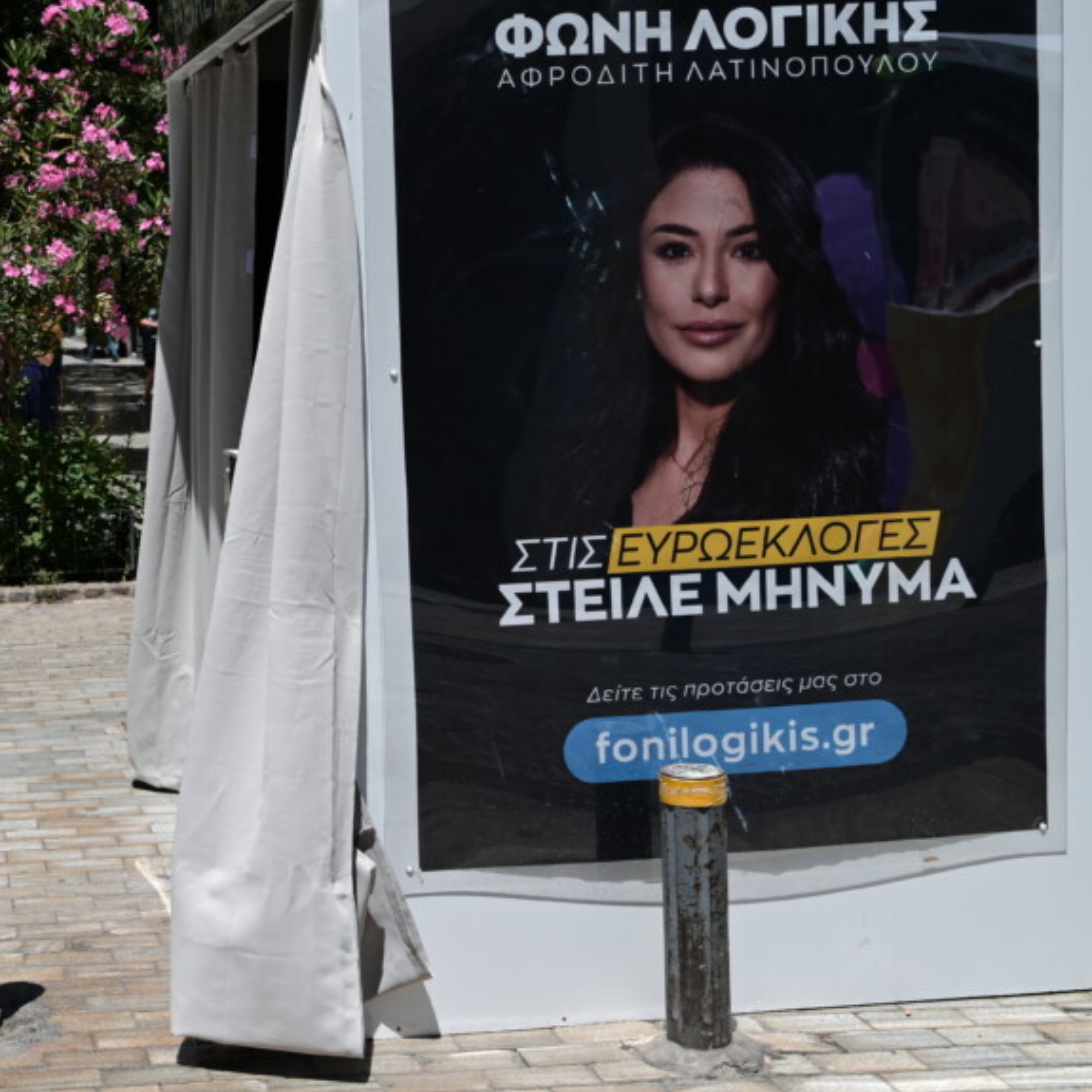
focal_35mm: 55
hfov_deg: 29.1
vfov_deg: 31.0
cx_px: -2
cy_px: 408
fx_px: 1963
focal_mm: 31
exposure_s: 1/500
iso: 50
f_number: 5
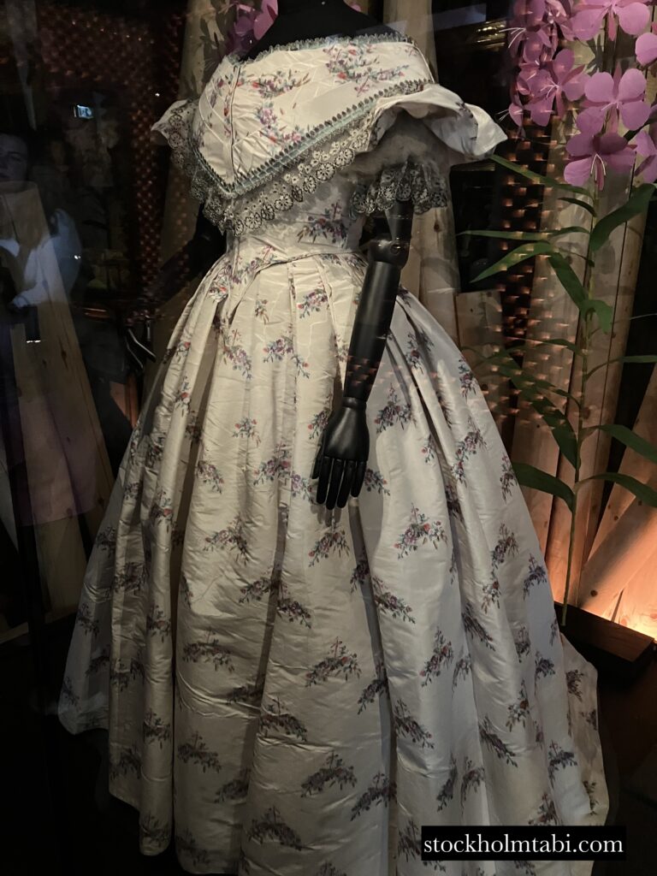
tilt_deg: -17.1
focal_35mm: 28
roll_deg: -1.5
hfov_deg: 49.7
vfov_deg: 63.4
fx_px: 709
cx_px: 328
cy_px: 438
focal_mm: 3.99
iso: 640
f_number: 1.8
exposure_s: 1/21
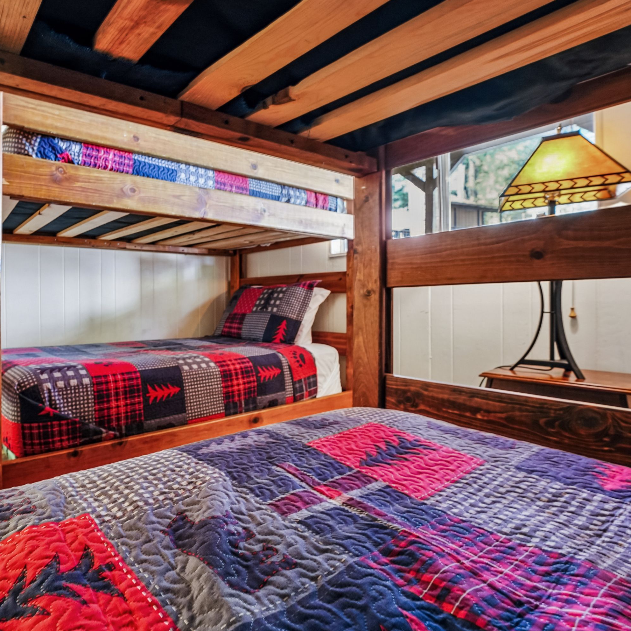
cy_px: 317
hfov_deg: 74.7
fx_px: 371
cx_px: 155
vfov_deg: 80.7
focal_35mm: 18
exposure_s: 1/4
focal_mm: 14
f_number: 8
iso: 400
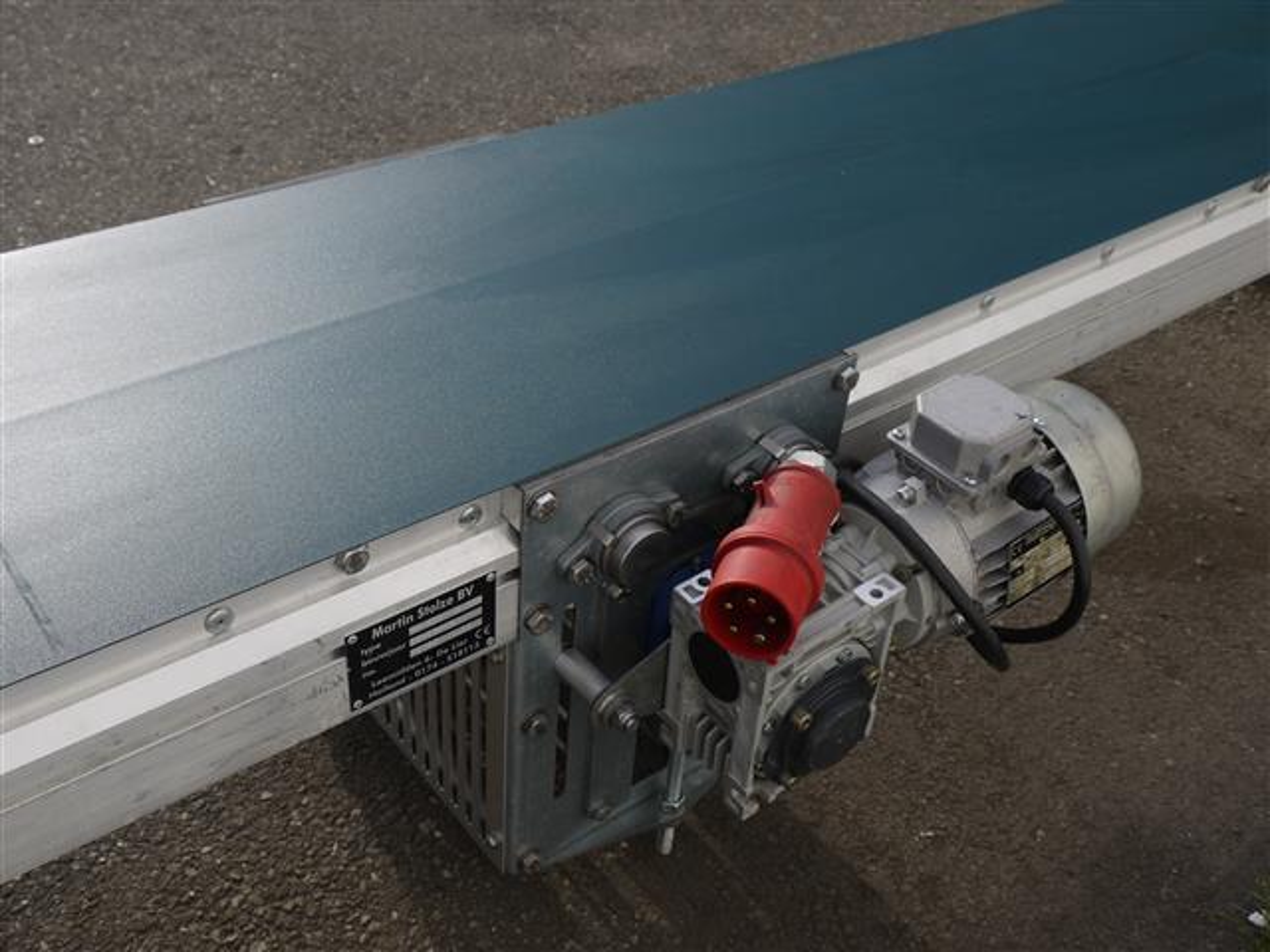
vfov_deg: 39.7
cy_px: 476
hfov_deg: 51.4
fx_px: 1321
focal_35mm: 36
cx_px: 635
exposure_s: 1/320
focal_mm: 18
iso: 100
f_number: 7.1
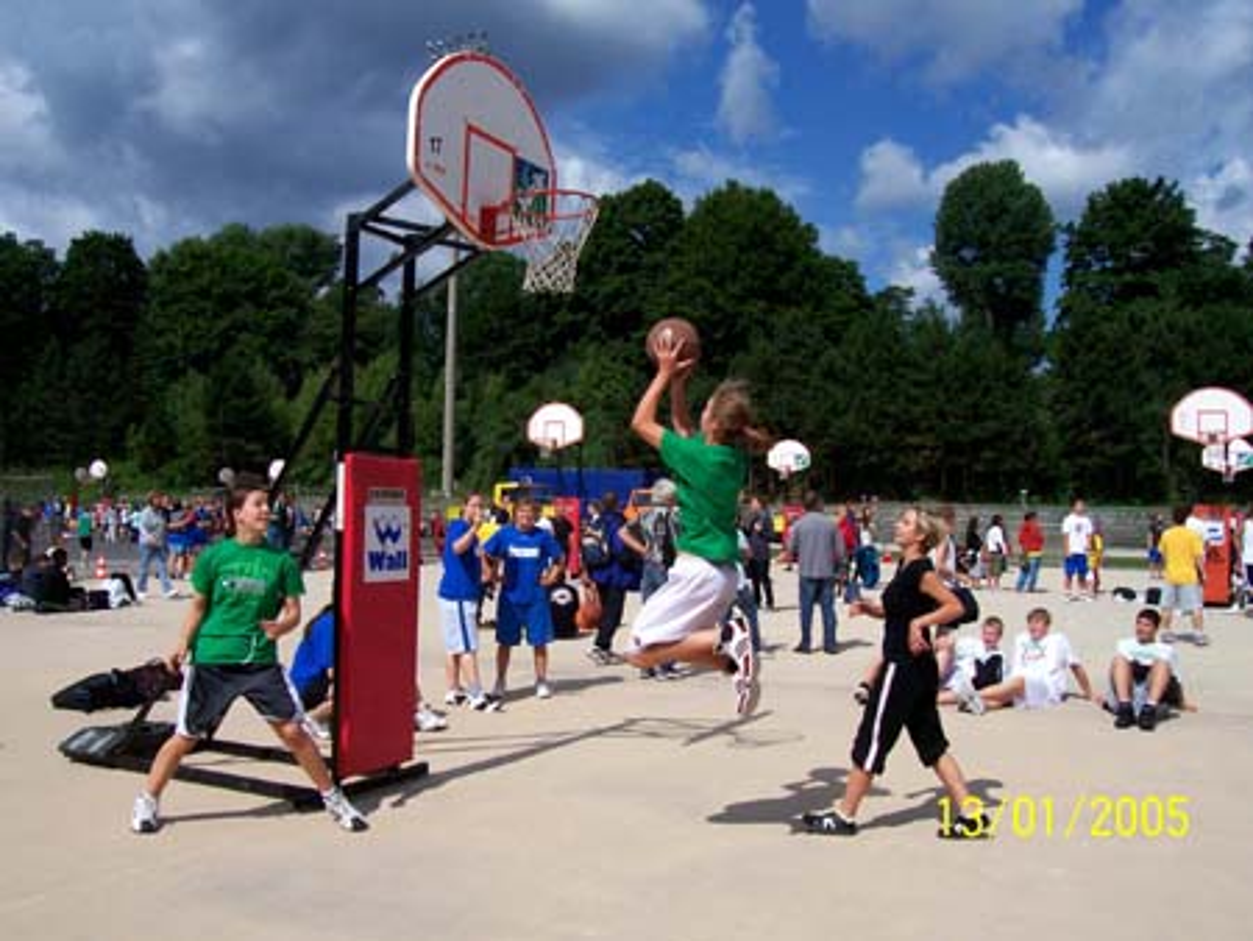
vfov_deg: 41.8
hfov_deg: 53.9
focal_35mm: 34
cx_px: 626
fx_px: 1231
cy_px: 470
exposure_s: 1/1053
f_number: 5.1
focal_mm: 5.6
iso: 80
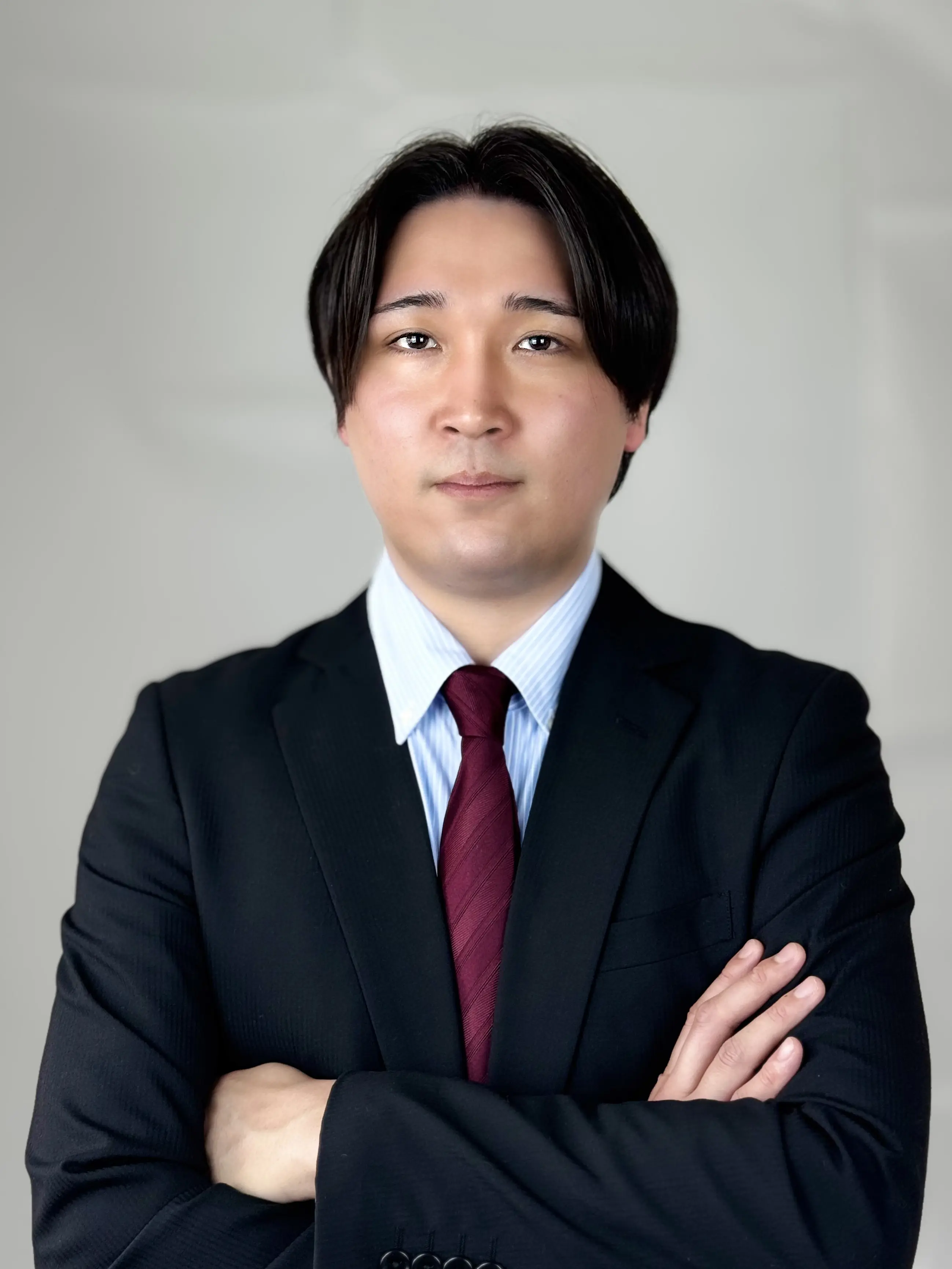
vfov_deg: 39.7
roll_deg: +0.1
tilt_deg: +0.0
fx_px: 1760
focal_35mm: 48
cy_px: 634
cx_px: 476
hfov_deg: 30.3
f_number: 1.78
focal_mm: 6.76
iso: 100
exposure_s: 1/145
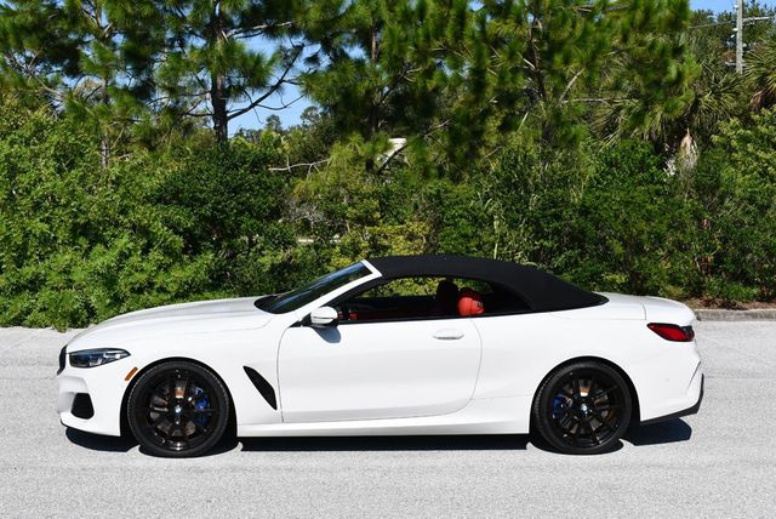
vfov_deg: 26.0
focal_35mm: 52
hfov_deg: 38.2
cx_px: 388
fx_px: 1122
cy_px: 260
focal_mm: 26
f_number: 9
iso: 100
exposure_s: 1/320
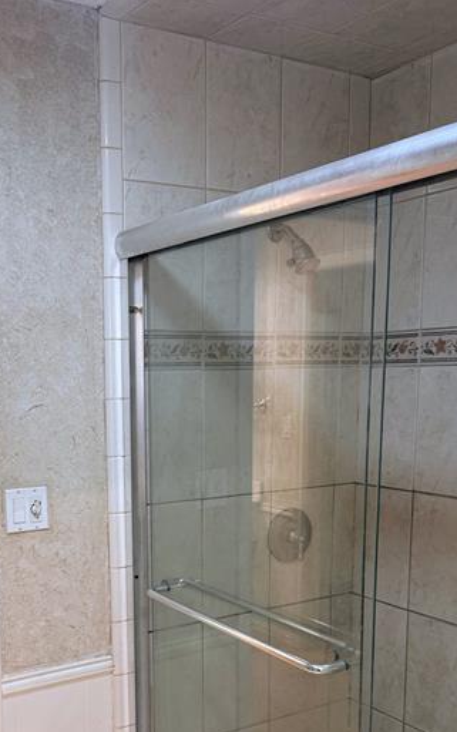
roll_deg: +1.9
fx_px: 758
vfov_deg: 50.4
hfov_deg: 33.0
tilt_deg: -9.3
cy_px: 500
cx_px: 127
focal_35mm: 38
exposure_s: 1/60
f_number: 1.78
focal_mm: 6.76
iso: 200
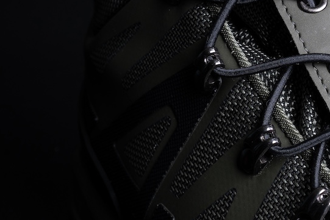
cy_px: 88
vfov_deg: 14.1
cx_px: 291
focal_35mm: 97
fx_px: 889
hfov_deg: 20.6
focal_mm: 35
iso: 250
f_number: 11
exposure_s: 1/8
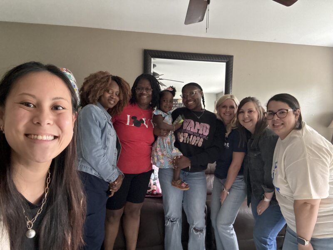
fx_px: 221
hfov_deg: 73.9
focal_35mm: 23
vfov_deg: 58.9
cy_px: 125
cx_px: 166
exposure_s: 1/40
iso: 320
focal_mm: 2.69
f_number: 1.9
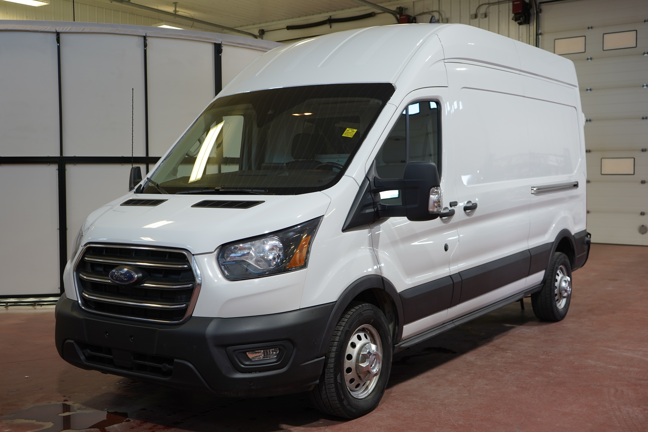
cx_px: 324
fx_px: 720
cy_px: 216
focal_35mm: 40
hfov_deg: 48.5
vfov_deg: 33.4
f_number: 4
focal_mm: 40
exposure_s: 1/60
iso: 250
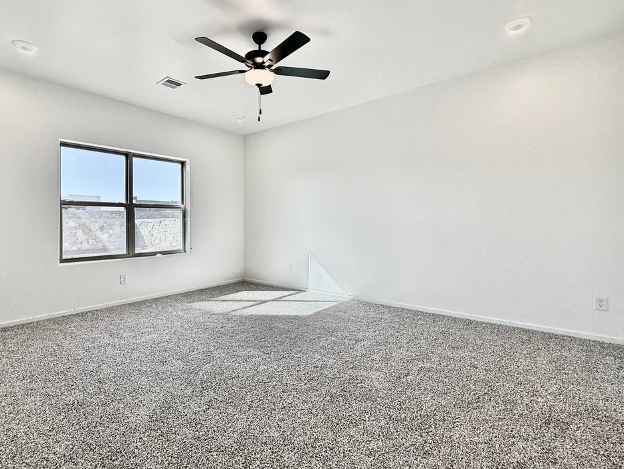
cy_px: 220
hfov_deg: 87.3
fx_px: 325
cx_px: 274
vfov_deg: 71.5
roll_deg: -0.1
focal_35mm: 18
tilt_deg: +1.1
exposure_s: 1/535
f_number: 2.2
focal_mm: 2.22
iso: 64
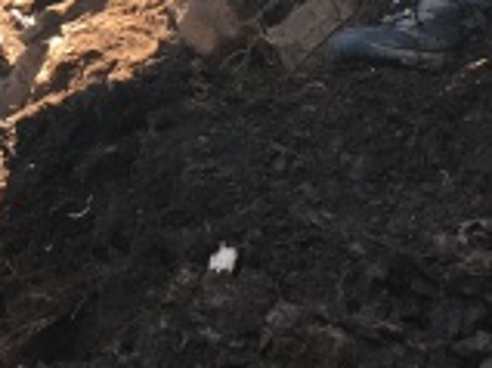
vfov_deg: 9.7
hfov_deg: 12.9
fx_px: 2074
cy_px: -247
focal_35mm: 146
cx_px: -214
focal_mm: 4.15
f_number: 2.2
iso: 40
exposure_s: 1/120
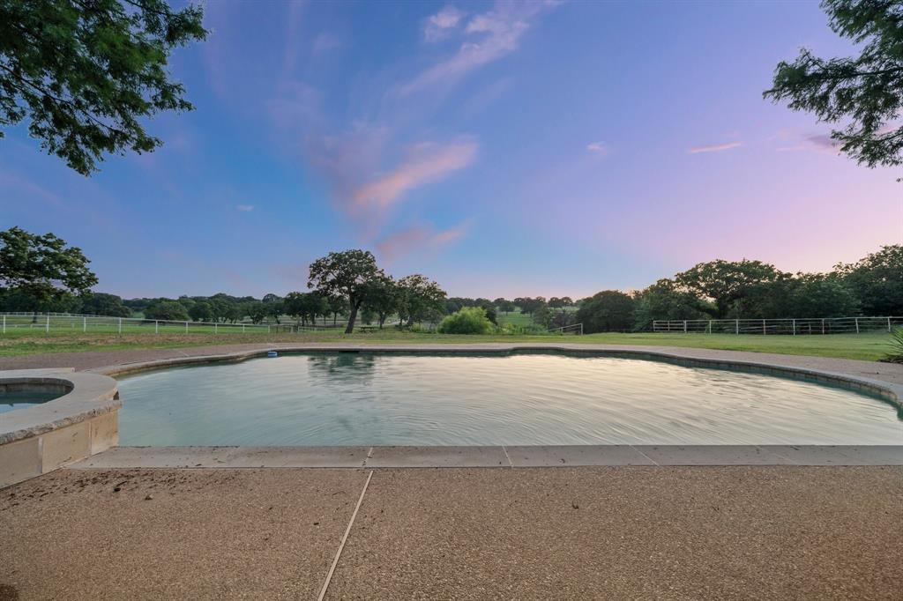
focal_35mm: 13
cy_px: 300
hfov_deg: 108.3
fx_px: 326
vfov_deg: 85.4
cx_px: 452
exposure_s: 1/1.67
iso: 400
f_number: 7.1
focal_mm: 13
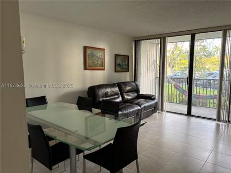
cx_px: 116
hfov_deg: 67.3
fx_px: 174
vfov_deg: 53.1
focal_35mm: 26
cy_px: 86
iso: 125
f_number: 1.6
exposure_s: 1/110
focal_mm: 5.96
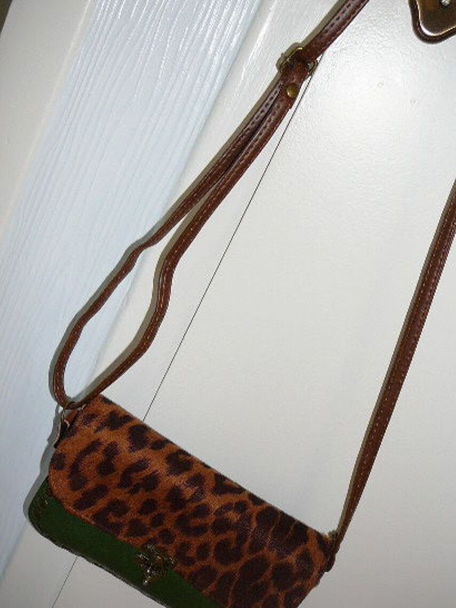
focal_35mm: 41
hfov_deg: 35.1
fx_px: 720
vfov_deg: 45.8
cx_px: 250
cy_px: 313
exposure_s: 1/30
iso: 100
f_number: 2.8
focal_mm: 5.2
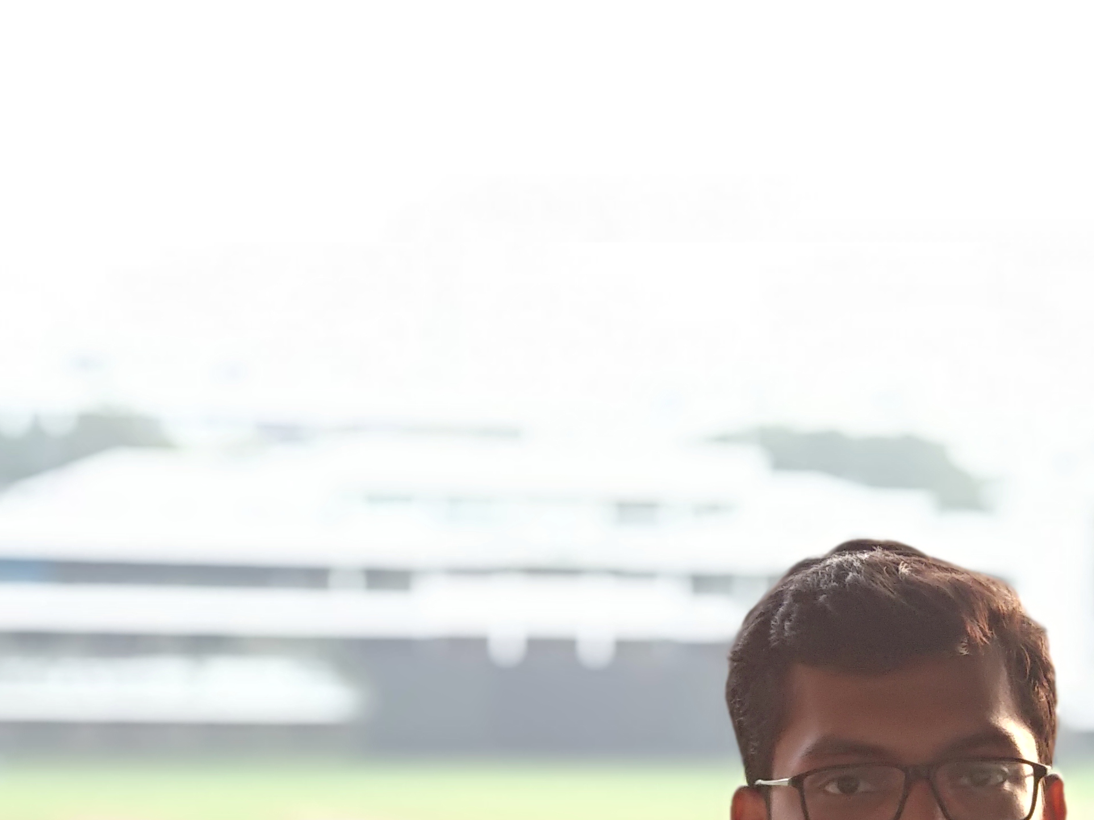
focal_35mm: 108
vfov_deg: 13.6
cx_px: 892
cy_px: 695
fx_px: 3413
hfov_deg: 18.0
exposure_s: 1/60
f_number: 2.6
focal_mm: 5.99
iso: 200
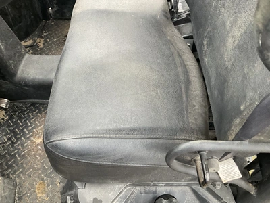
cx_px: 135
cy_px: 102
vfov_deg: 48.2
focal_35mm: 29
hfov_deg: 61.7
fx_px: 226
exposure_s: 1/83
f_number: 1.8
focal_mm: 3
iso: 64
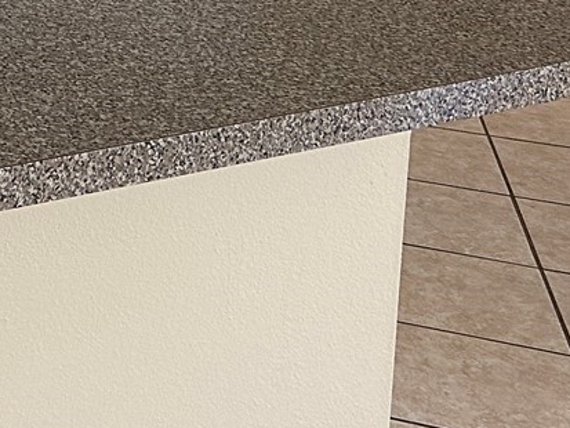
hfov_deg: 16.7
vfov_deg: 13.8
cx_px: -516
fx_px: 1532
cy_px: -387
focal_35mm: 93
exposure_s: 1/60
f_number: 1.78
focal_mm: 6.86
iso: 160
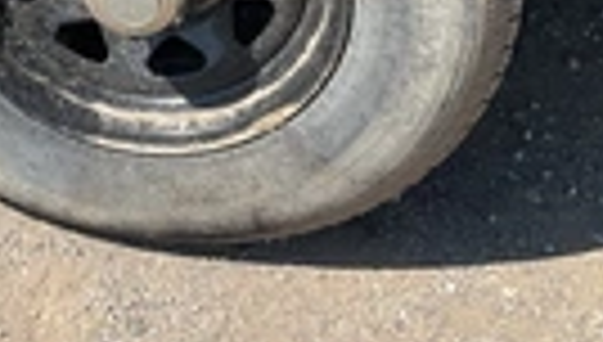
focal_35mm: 94
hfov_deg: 21.3
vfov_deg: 12.4
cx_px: -86
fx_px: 1506
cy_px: -148
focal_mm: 3
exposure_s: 1/912
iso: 25
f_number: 1.8
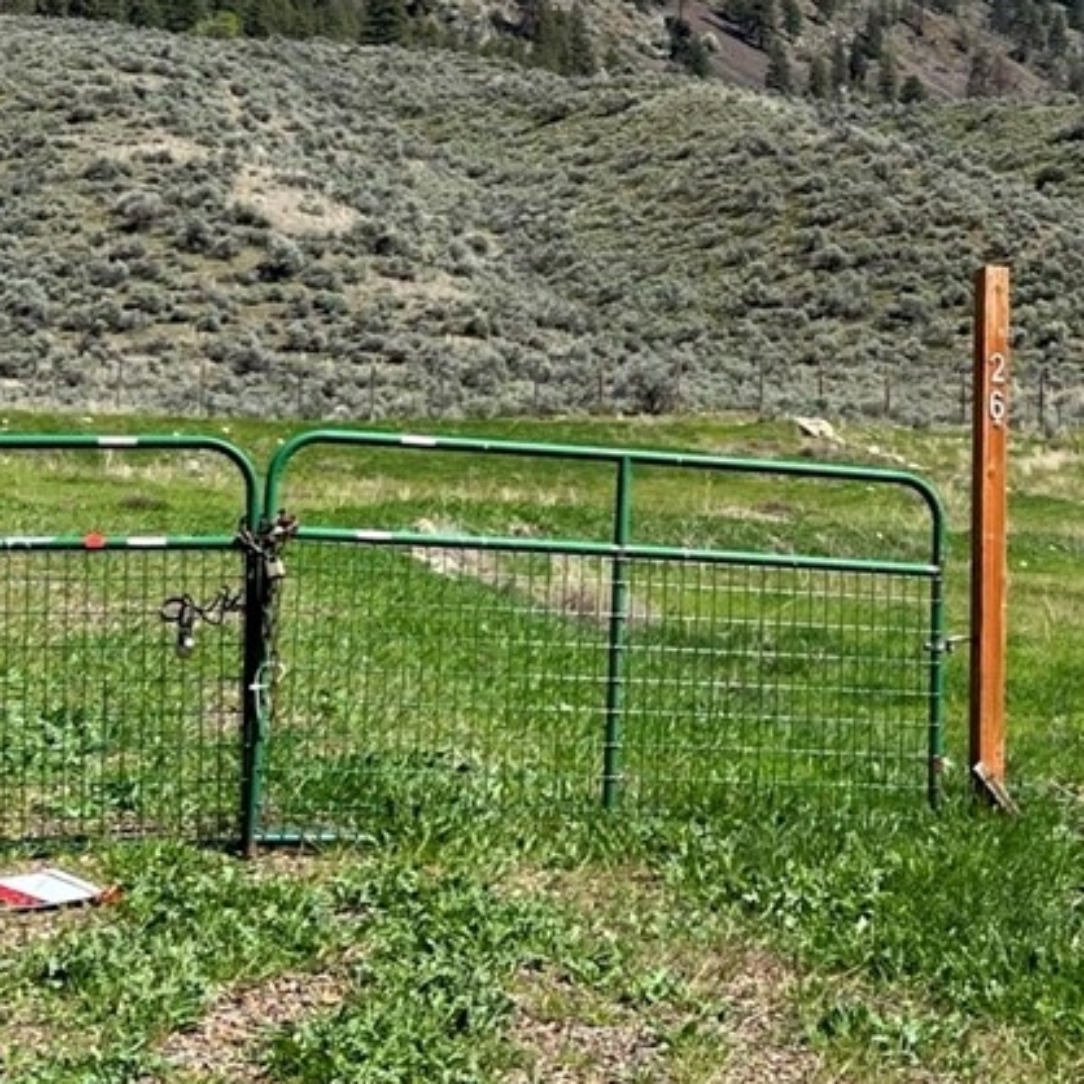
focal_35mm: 88
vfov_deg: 19.5
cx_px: 799
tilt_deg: +12.2
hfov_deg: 19.6
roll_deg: +1.6
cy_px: 231
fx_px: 3118
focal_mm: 5.7
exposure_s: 1/3571
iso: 50
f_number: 1.5
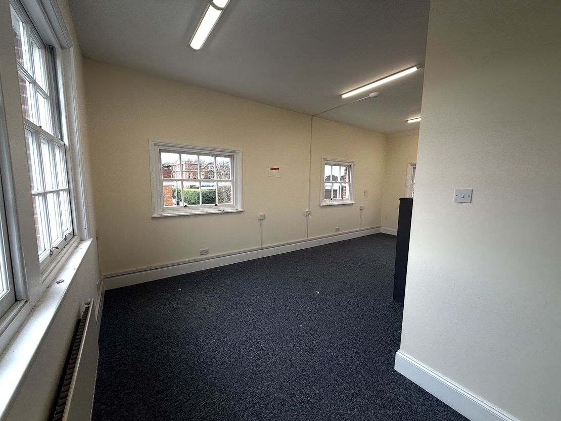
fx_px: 227
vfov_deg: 85.7
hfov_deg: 102.1
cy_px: 210
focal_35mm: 14
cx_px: 280
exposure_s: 1/237
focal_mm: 2.22
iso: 50
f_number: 2.2
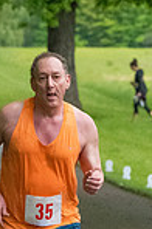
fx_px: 3614
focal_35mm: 568
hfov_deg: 2.4
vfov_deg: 3.6
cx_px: 40
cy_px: 271
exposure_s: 1/1250
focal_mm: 125
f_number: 5.6
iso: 6400
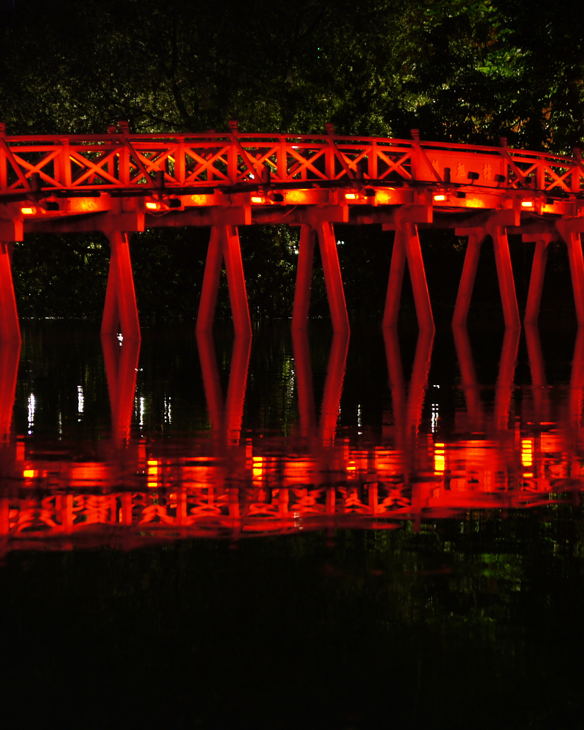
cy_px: 365
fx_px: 2290
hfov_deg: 14.5
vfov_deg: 18.1
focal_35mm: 106
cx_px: 279
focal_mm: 50
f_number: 4.5
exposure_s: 1/30
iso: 1600
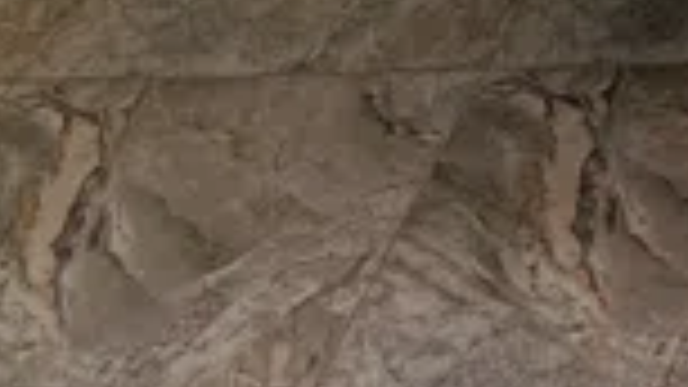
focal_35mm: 105
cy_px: -630
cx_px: 1403
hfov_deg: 15.8
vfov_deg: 9.8
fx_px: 1915
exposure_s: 1/100
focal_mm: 6.14
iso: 250
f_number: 1.6
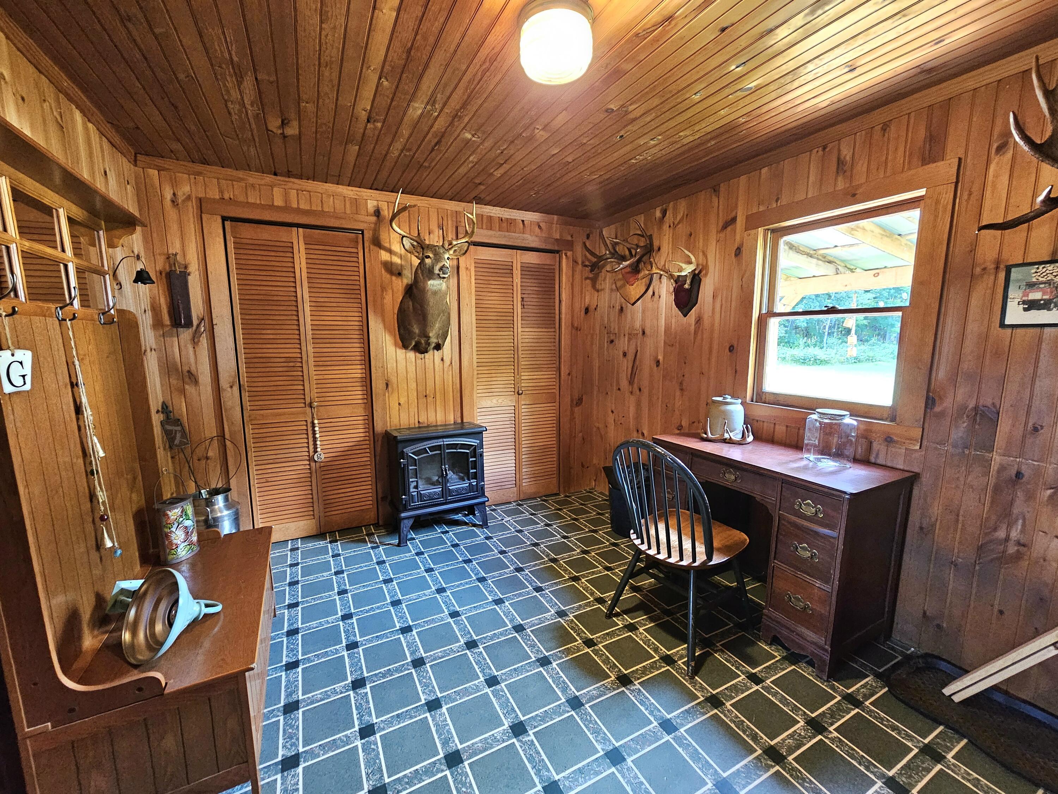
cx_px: 529
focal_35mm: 13
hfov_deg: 106.2
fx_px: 397
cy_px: 397
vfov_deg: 89.9
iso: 800
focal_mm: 2.2
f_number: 2.2
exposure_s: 1/24
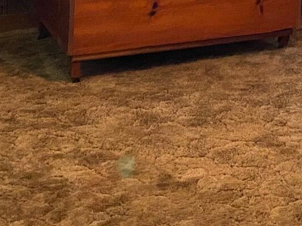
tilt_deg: -4.6
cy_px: -171
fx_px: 855
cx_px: 286
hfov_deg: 19.6
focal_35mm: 98
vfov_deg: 13.6
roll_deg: -2.7
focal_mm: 4.25
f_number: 1.8
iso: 500
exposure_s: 1/60
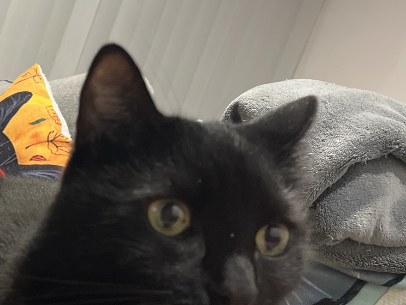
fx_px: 692
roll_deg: -18.6
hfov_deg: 29.3
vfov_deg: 24.6
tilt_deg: -8.7
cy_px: 213
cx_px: -47
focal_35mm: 59
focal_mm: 5.1
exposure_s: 1/50
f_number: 1.6
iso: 400
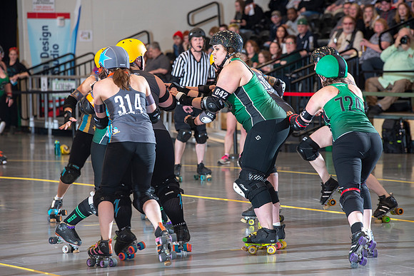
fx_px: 2300
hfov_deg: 10.3
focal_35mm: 200
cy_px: 138
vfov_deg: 6.9
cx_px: 207
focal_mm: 200
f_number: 5.6
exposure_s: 1/160
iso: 640
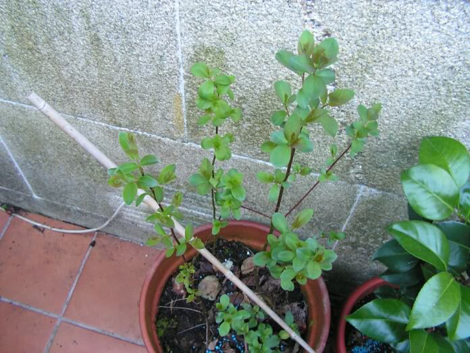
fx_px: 489
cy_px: 176
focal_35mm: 36
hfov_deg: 51.4
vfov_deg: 39.7
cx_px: 235
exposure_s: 1/15
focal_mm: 6
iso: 200
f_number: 3.2
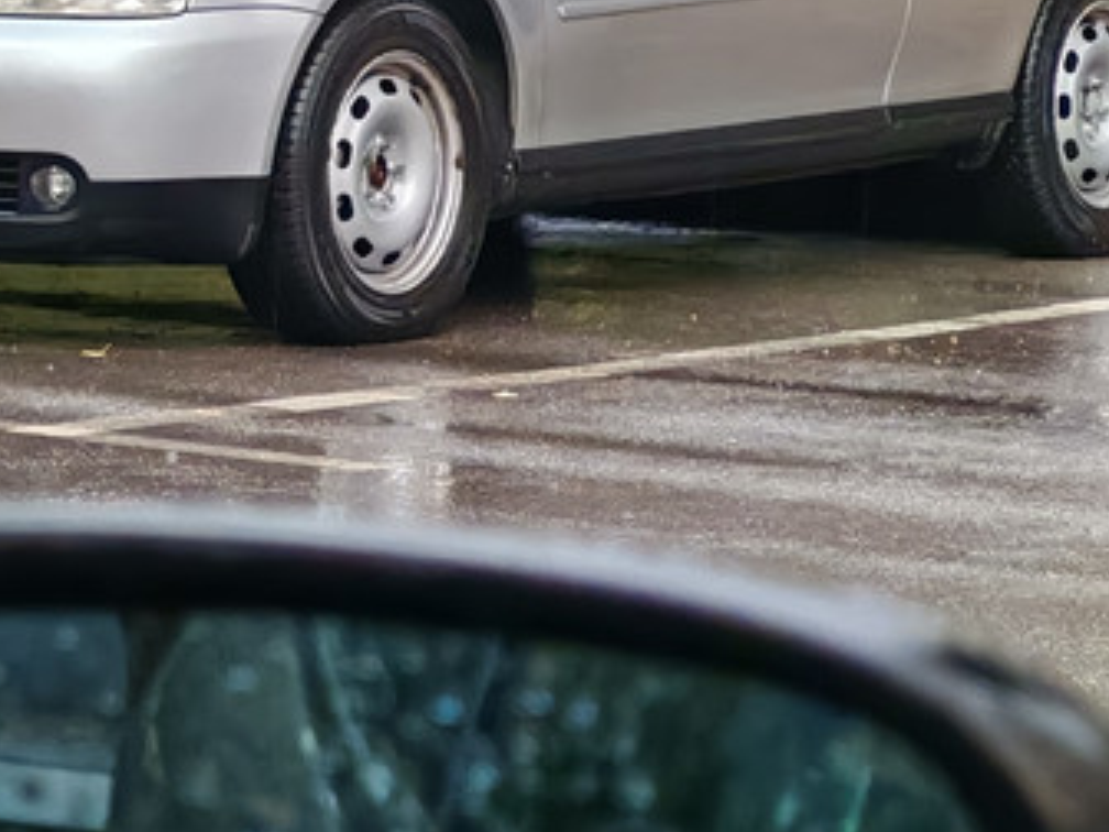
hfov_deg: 9.0
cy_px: 53
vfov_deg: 6.9
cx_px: -352
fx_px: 6920
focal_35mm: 216
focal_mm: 8.67
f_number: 2.4
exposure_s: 1/33
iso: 500
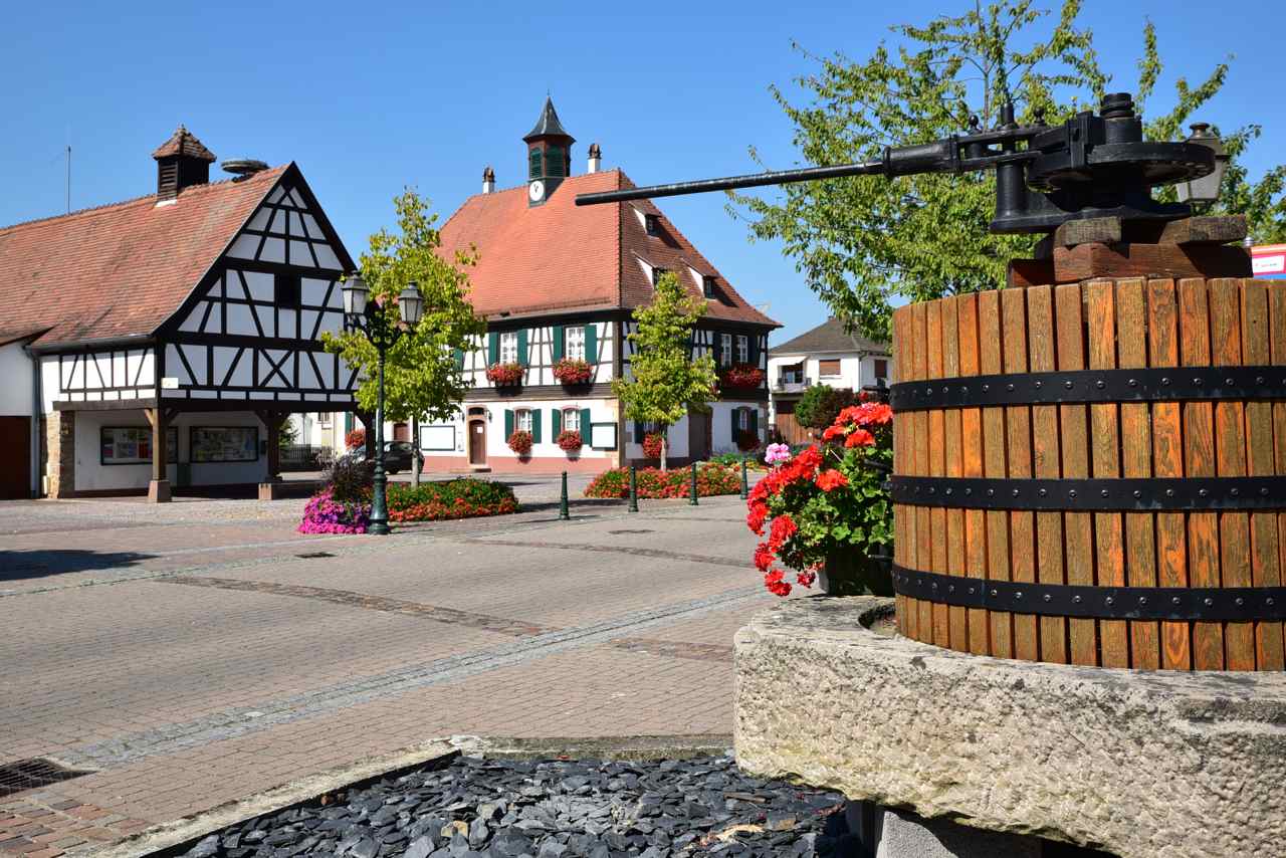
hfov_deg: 54.4
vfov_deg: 37.9
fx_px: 1250
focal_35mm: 35
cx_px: 643
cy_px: 429
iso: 400
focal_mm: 35
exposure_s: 1/400
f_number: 11
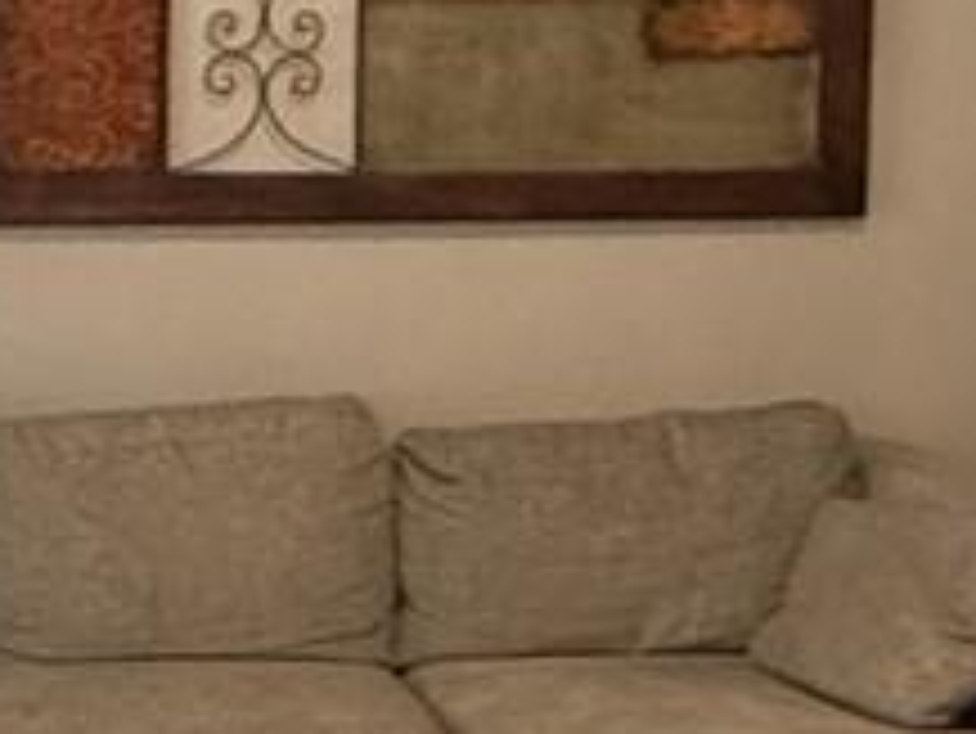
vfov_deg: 14.4
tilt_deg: -7.0
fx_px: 2906
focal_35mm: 103
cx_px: 13
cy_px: 392
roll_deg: +1.3
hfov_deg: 18.6
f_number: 2.2
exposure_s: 1/60
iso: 500
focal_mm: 2.22
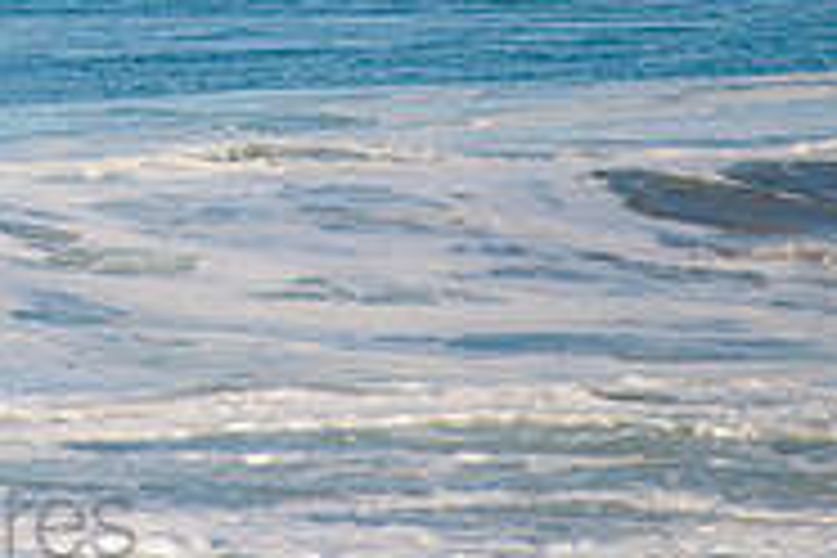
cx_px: -212
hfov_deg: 1.3
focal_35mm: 1561
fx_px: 36290
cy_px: -227
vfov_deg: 0.9
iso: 200
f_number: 5.6
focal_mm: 500
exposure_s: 1/1600
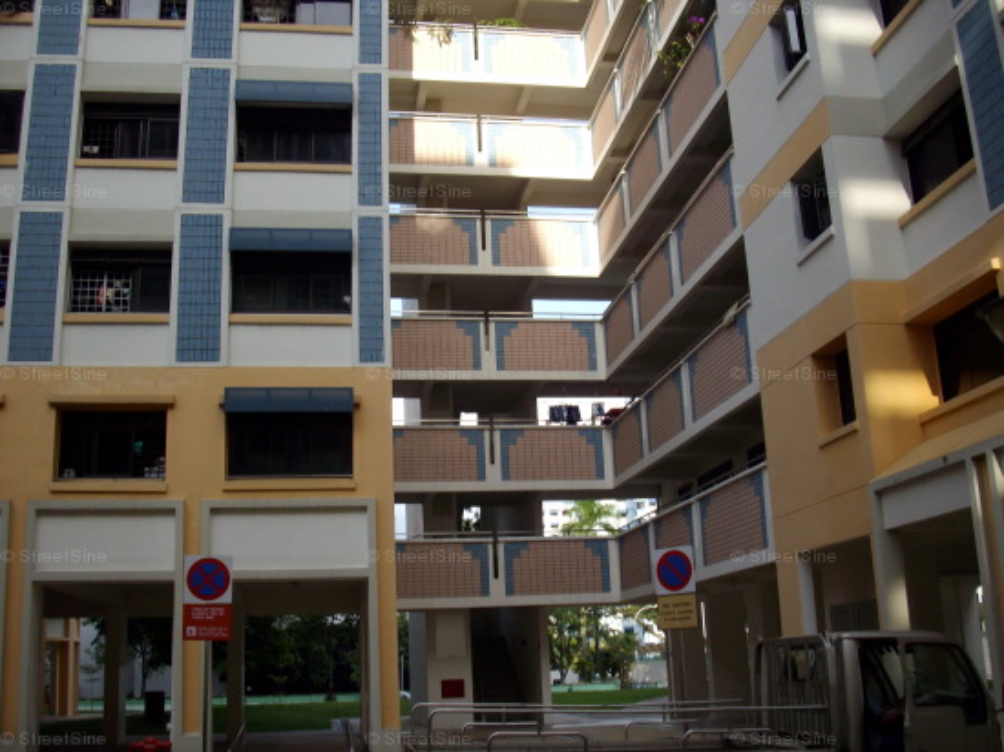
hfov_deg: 50.2
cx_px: 502
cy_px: 376
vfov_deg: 38.6
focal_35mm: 37
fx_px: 1073
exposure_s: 1/125
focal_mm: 6.2
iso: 80
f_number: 5.6
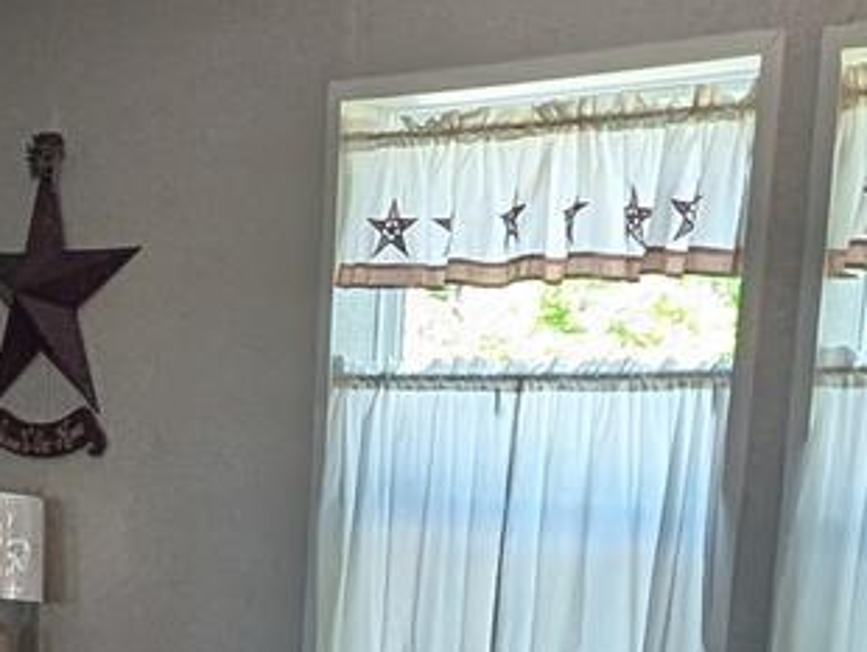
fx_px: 1980
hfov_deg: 24.0
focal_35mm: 79
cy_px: 890
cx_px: 95
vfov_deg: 17.3
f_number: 1.7
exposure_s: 1/120
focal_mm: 2.02
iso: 73
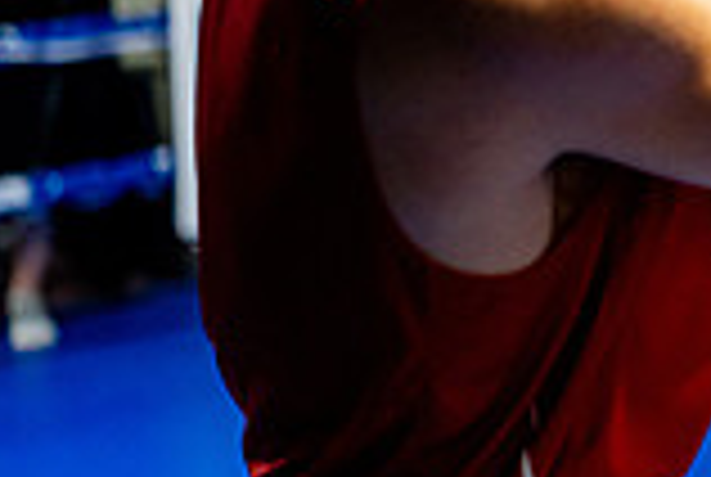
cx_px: 1188
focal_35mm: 183
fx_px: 3621
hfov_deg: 10.7
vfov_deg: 7.5
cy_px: 70
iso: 4000
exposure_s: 1/800
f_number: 2
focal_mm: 50
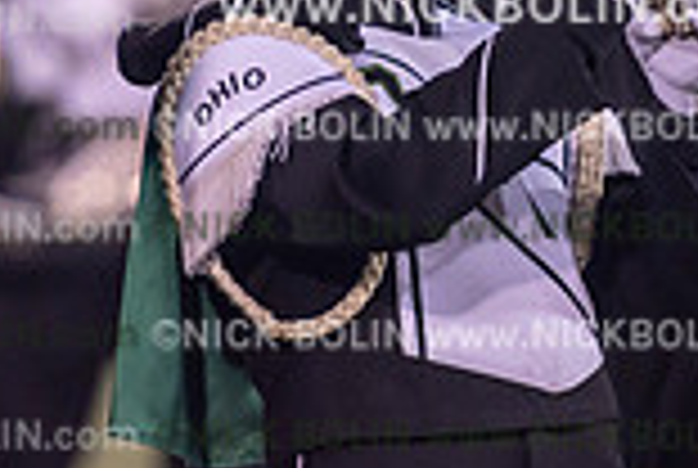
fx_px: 14511
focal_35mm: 747
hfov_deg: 2.8
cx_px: 495
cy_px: -187
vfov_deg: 1.8
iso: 2500
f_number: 2.8
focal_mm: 200
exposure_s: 1/1250
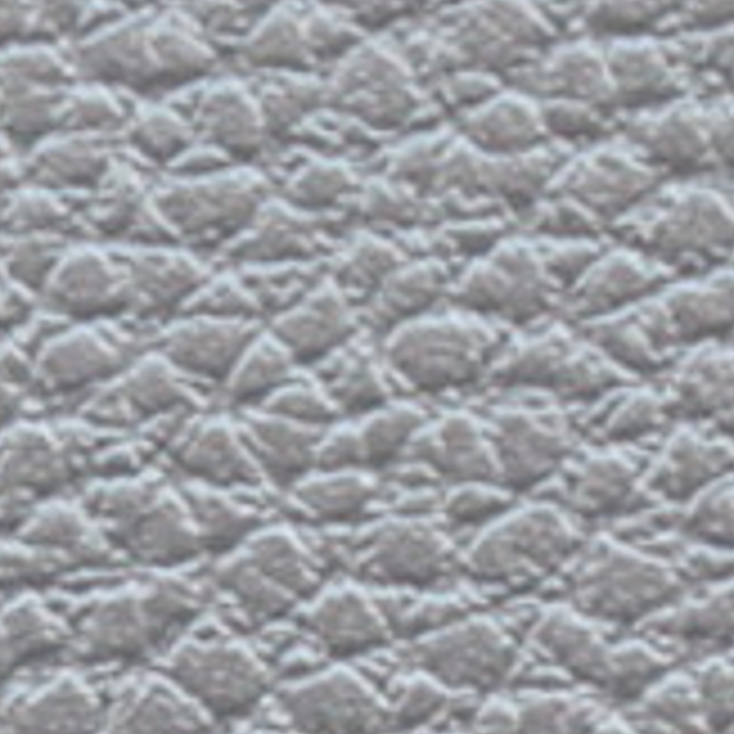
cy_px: 1930
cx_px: -797
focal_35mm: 568
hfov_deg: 3.1
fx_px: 13626
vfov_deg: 3.0
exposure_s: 1/60
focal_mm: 52
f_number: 5.6
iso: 1100
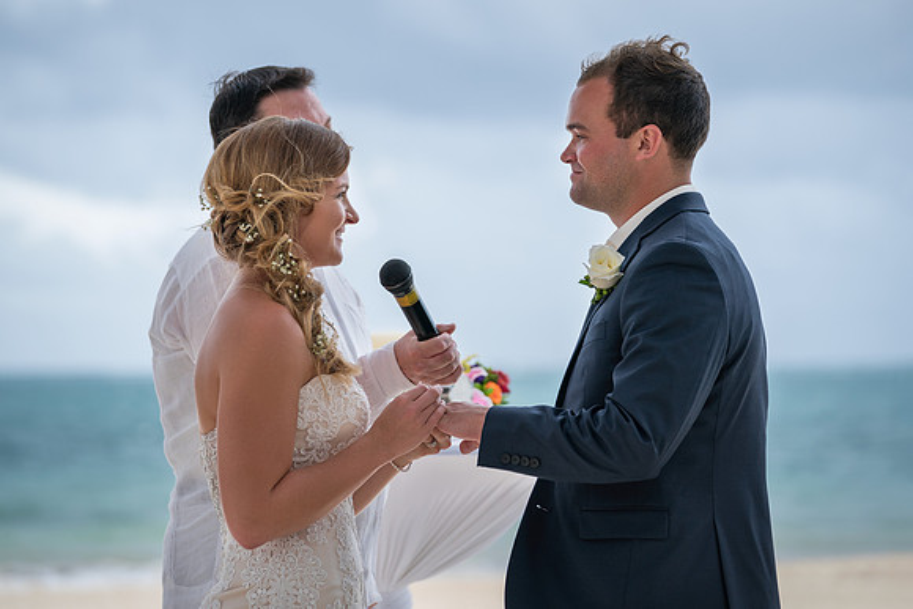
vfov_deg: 9.6
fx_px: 3627
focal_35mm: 143
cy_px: 304
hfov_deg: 14.3
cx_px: 456
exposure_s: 1/400
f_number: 4
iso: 100
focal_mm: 143
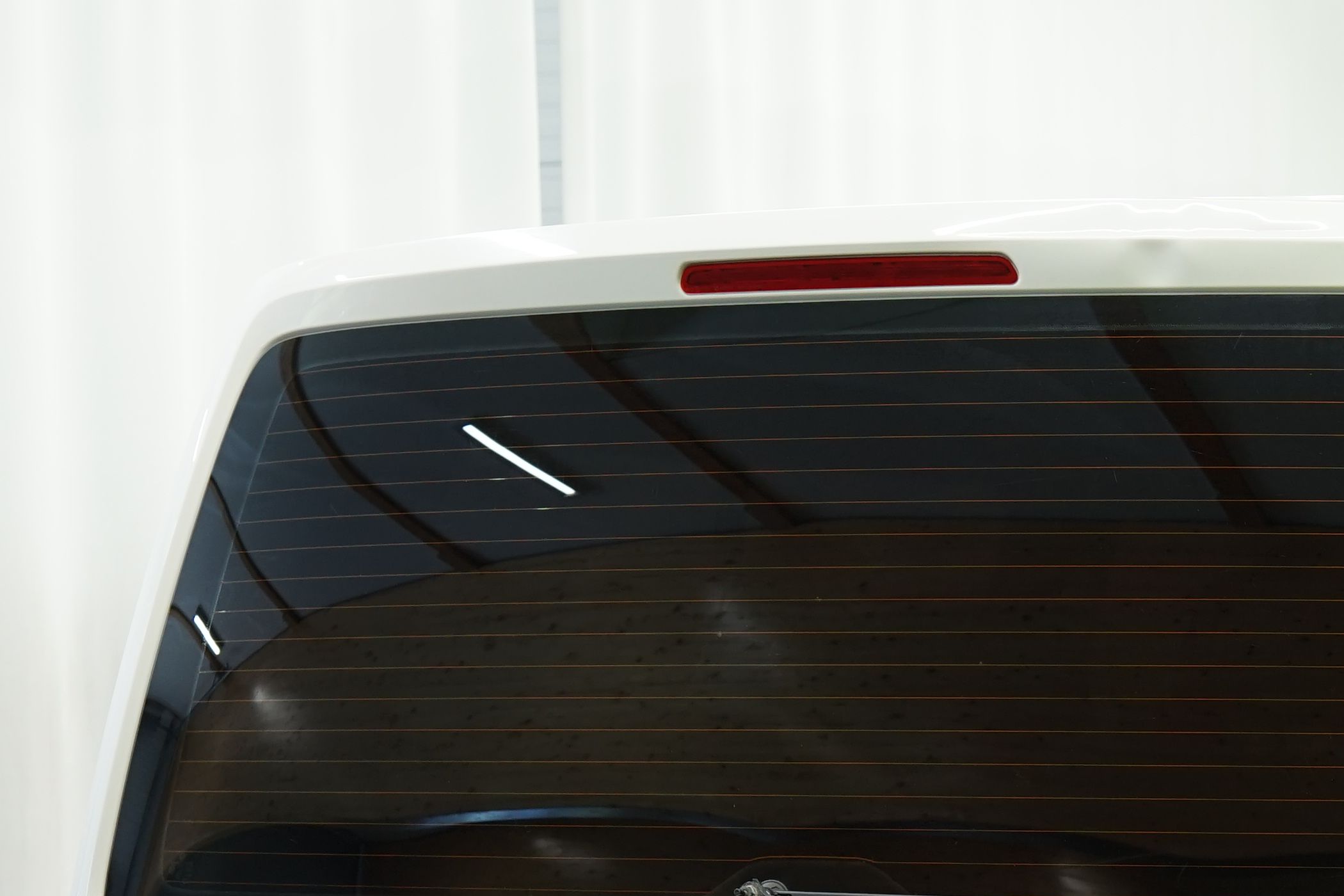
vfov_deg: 8.5
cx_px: 1500
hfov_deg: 12.6
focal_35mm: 160
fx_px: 5973
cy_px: 1157
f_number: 5.6
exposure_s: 1/15
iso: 500
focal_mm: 56
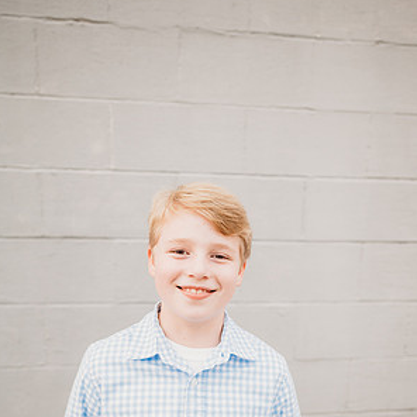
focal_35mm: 31
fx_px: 422
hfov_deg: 52.5
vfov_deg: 51.4
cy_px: 285
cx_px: 207
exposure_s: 1/250
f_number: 2.5
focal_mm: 24
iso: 320
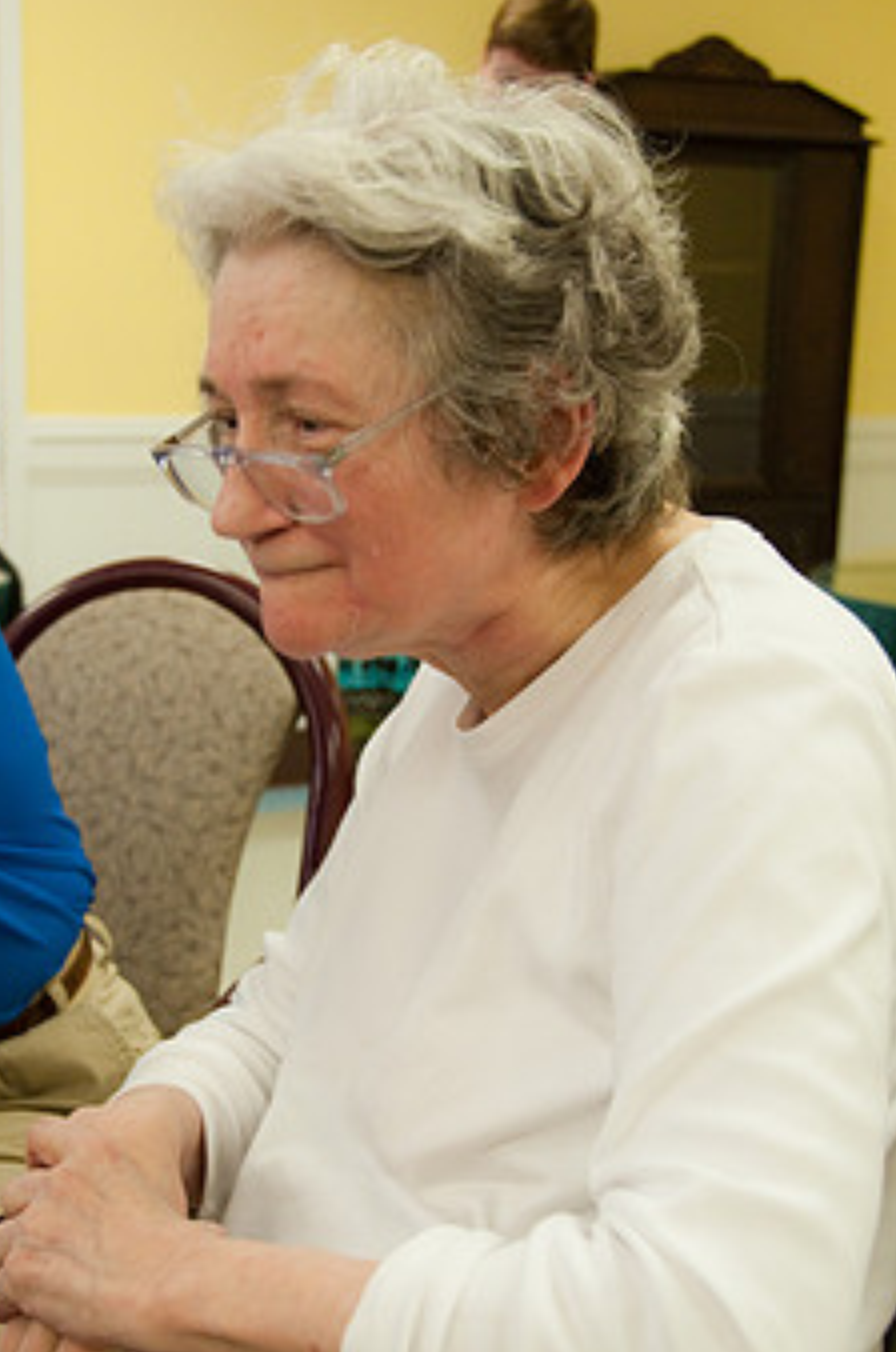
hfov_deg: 21.1
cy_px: 816
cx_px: 350
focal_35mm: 64
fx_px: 2399
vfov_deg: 31.4
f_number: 4.5
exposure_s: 1/50
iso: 640
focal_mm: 32
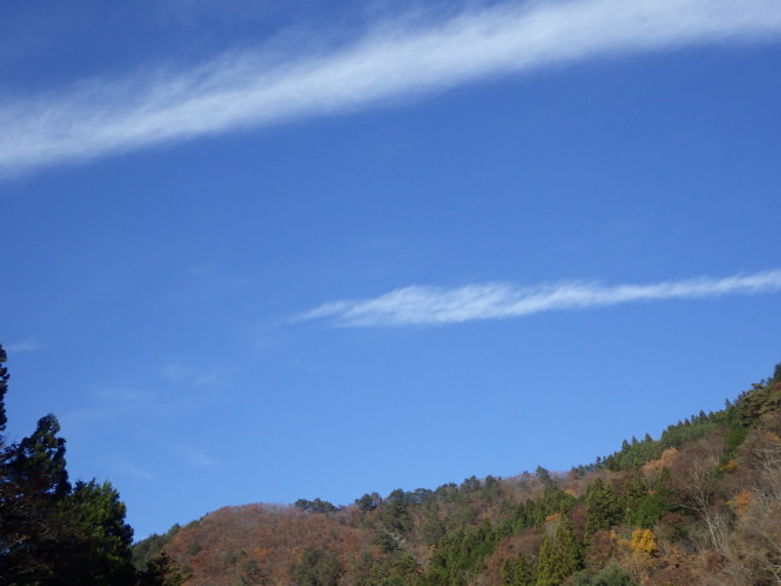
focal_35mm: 35
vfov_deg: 40.7
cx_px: 386
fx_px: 789
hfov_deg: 52.6
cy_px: 285
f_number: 3.1
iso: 125
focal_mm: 5.5
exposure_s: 1/1000
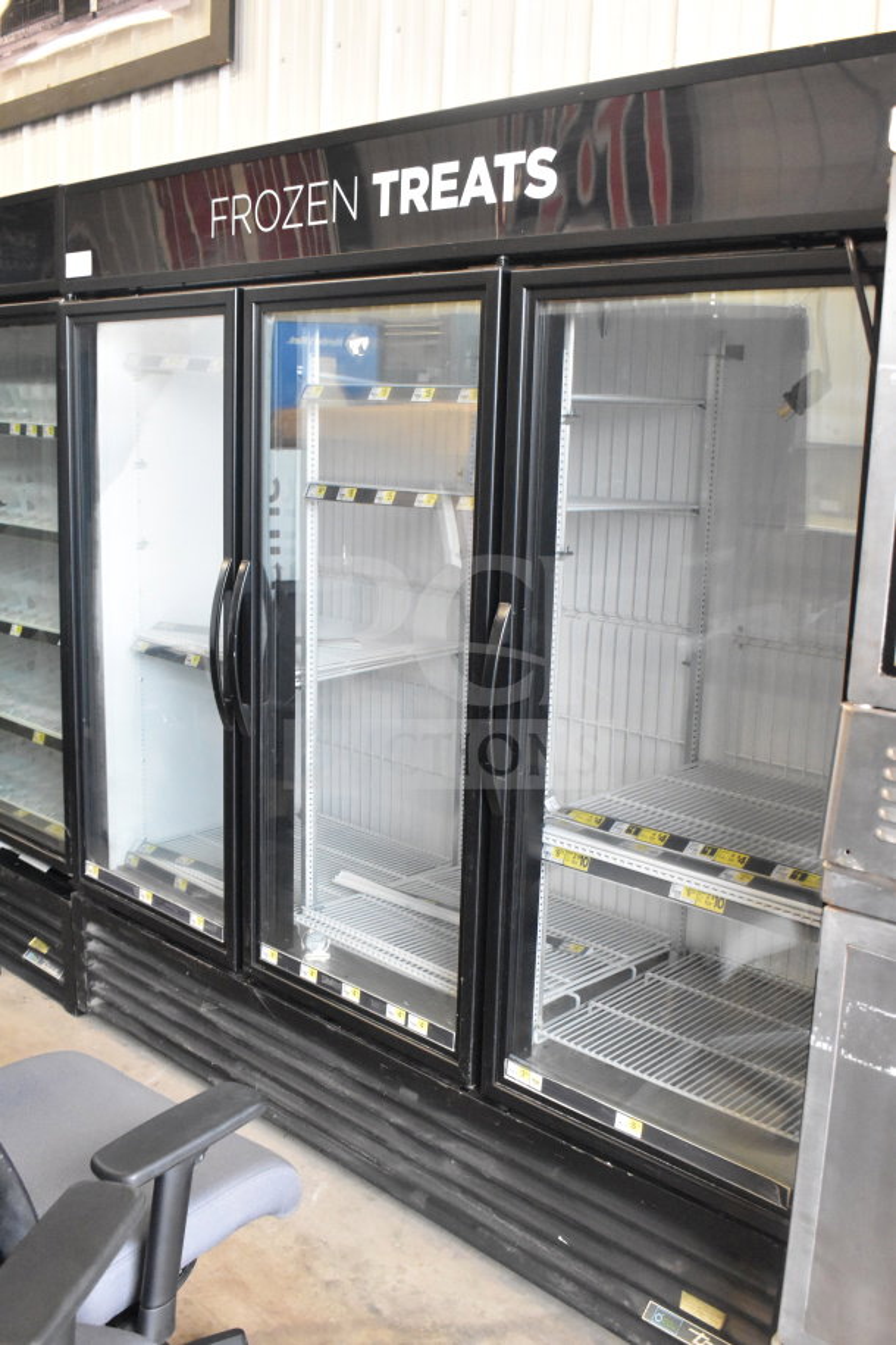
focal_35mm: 34
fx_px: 1288
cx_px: 448
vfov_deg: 55.1
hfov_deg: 38.4
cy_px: 672
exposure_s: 1/200
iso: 6400
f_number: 7.1
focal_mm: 23
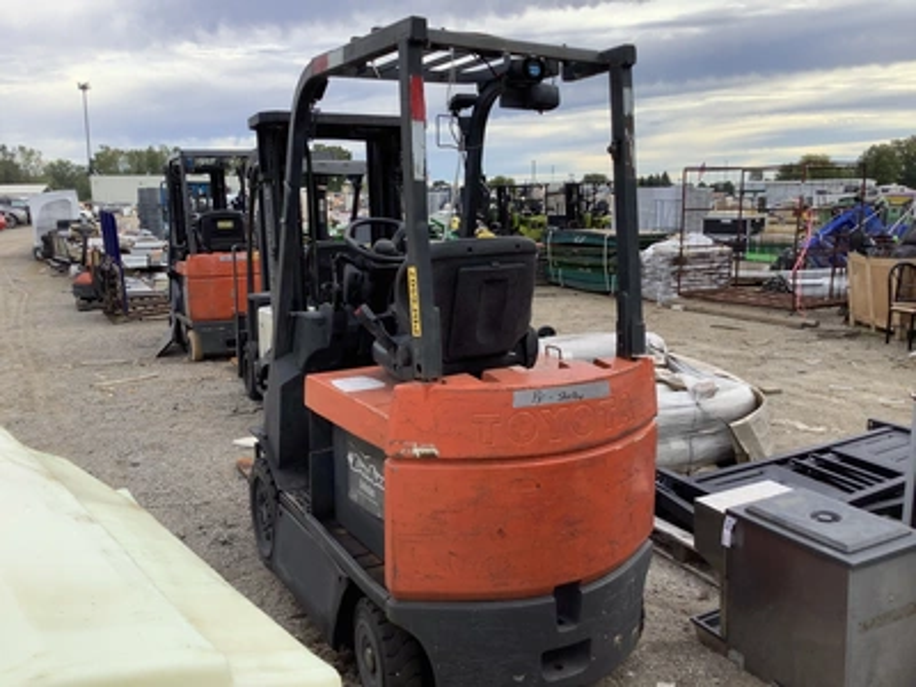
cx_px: 458
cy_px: 344
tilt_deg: -9.9
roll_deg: +0.4
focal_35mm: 31
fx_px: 820
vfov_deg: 45.4
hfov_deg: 58.4
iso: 25
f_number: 2.4
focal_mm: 3.3
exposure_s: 1/275
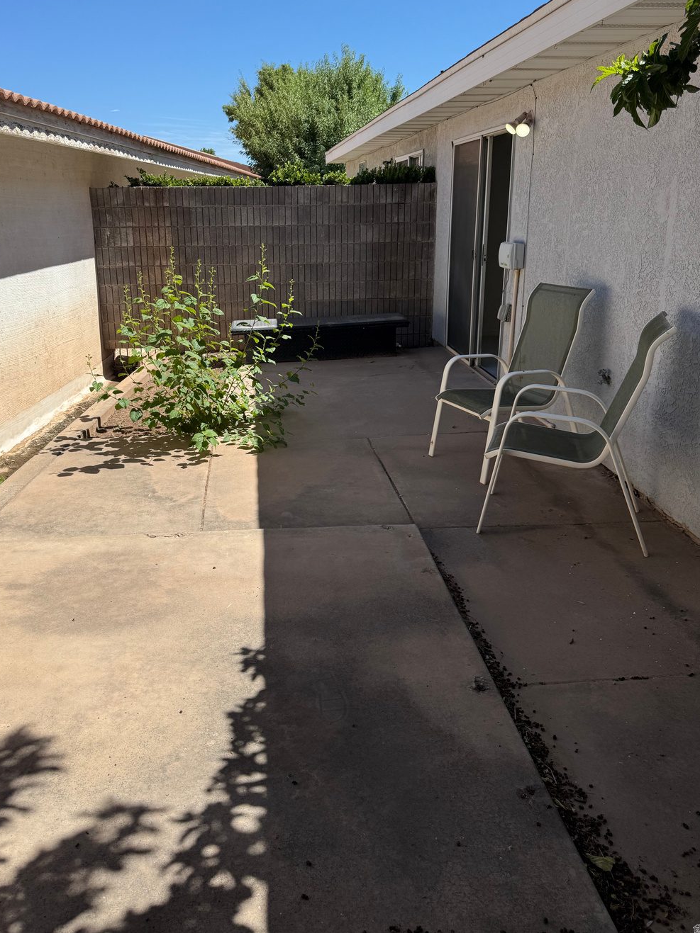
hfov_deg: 49.5
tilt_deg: -13.5
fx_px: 755
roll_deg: +0.7
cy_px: 391
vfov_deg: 63.1
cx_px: 296
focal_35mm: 28
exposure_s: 1/4167
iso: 80
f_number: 1.78
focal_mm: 6.76
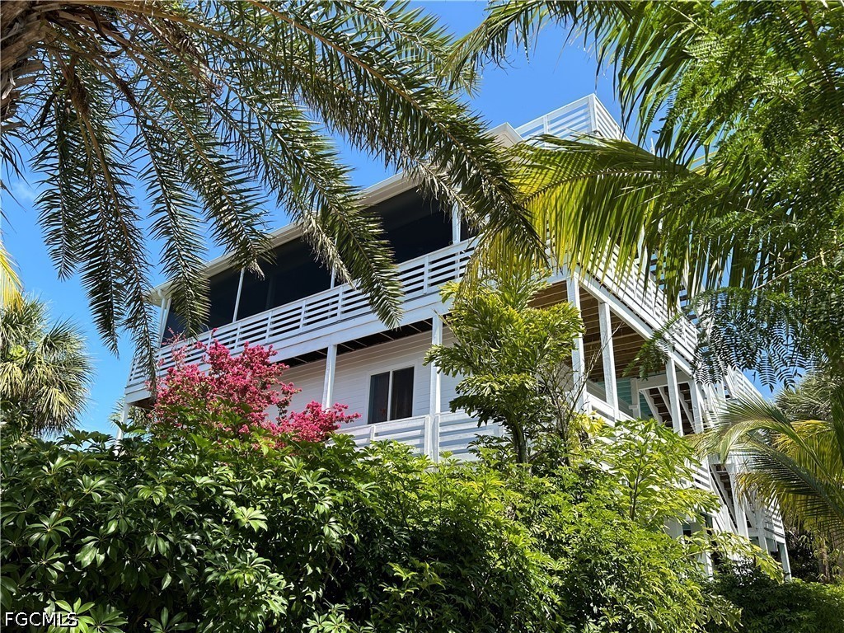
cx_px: 422
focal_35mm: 26
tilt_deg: +23.0
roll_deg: -2.6
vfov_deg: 53.1
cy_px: 316
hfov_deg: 67.3
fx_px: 634
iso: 50
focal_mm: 5.7
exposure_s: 1/2165
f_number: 1.5
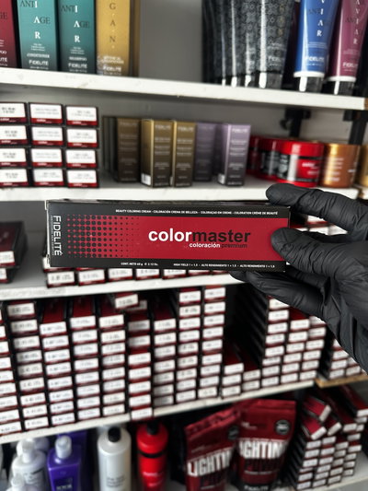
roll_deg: -4.1
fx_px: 340
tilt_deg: -19.1
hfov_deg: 56.8
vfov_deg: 71.6
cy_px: 246
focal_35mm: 24
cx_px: 184
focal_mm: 6.86
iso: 80
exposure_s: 1/121
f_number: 1.78
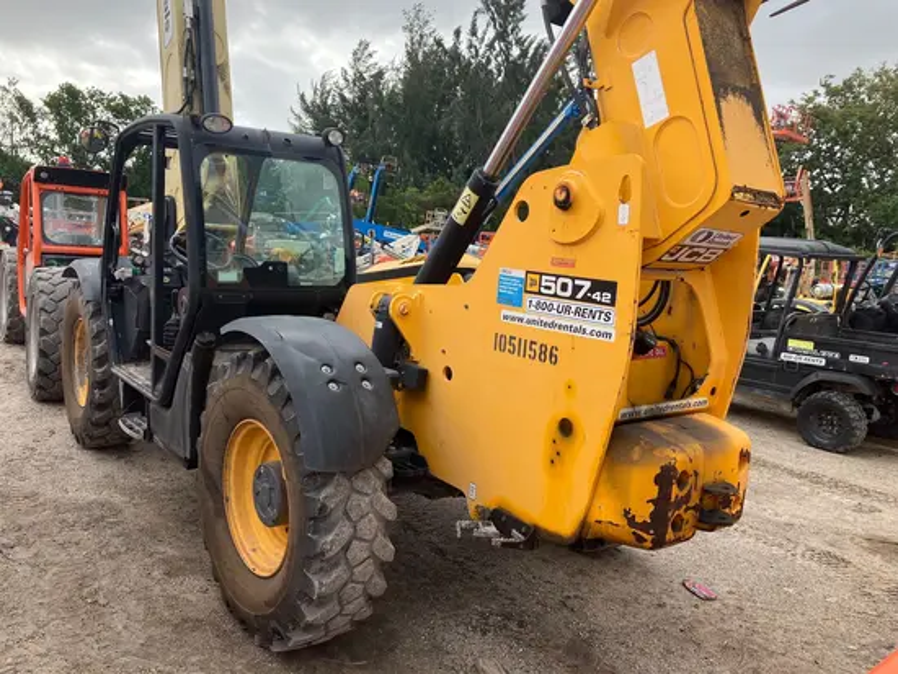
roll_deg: -4.8
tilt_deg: -6.8
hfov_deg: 63.4
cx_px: 449
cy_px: 337
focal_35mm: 28
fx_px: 727
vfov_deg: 49.8
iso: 32
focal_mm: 3.99
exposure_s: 1/578
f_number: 1.8
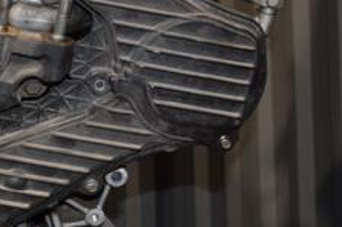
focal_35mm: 97
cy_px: 132
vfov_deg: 14.1
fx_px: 920
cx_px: -57
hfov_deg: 19.9
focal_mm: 24
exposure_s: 1/60
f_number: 5
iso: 800
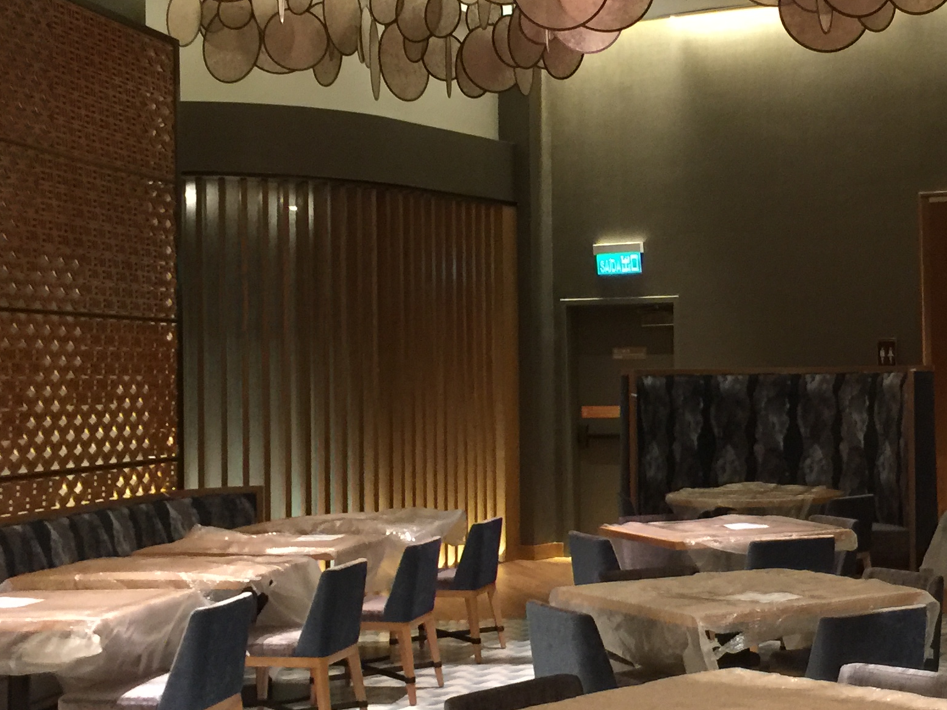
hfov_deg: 31.1
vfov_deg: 24.0
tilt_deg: +1.3
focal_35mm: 61
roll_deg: +0.4
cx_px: 725
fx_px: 1669
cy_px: 355
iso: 125
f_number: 2.2
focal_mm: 4.15
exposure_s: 1/17
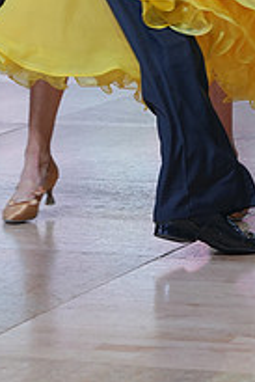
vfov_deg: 7.5
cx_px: 217
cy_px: -149
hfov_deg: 5.1
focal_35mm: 269
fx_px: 2853
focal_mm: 95
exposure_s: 1/400
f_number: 5.6
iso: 1000
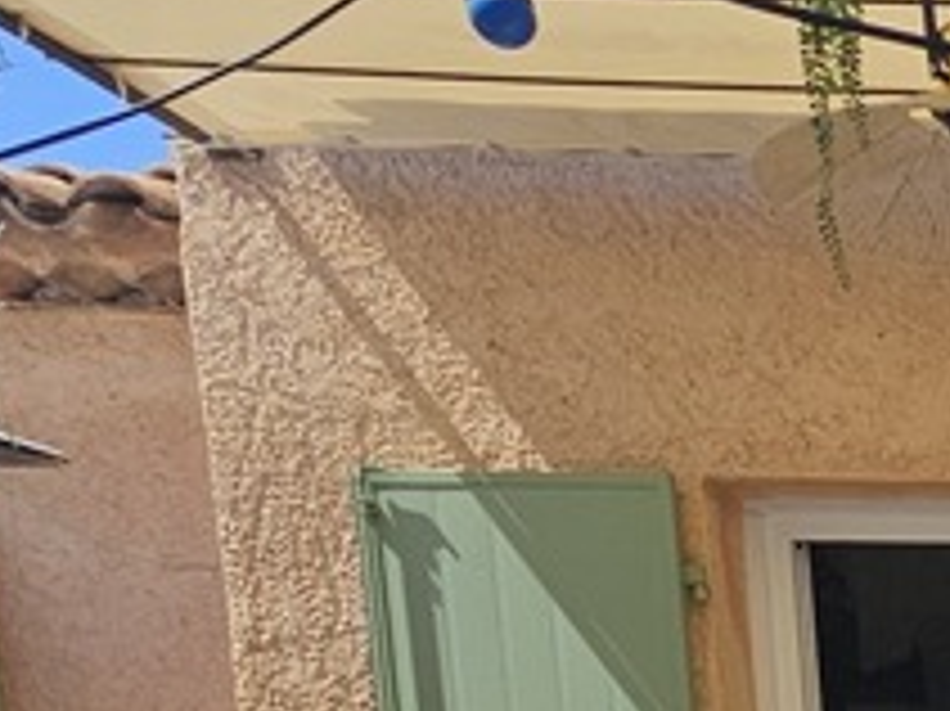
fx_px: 2030
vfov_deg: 16.4
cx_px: 1932
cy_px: 1314
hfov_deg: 17.8
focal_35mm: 74
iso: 50
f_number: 2.2
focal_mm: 2.2
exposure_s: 1/2077
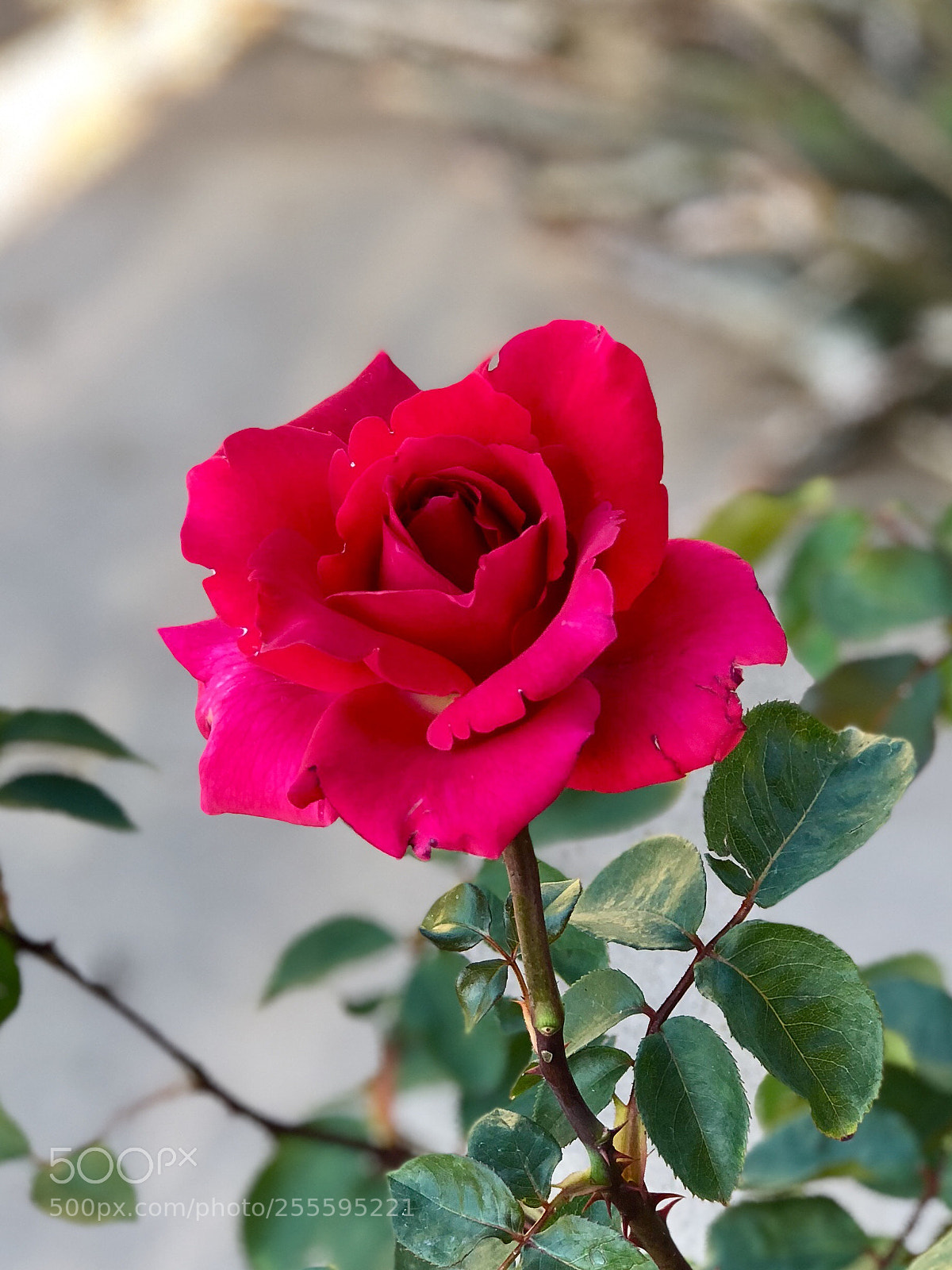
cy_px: 635
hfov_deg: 25.7
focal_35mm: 57
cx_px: 476
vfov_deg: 33.8
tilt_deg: -47.7
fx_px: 2090
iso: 25
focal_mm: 6.6
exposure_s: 1/60
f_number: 2.8
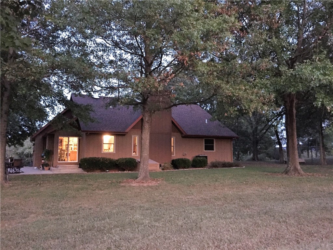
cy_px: 125
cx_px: 166
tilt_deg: +5.6
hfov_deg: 61.7
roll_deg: -0.5
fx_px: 279
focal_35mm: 29
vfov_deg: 48.2
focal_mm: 4.15
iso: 800
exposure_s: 1/15
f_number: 2.2
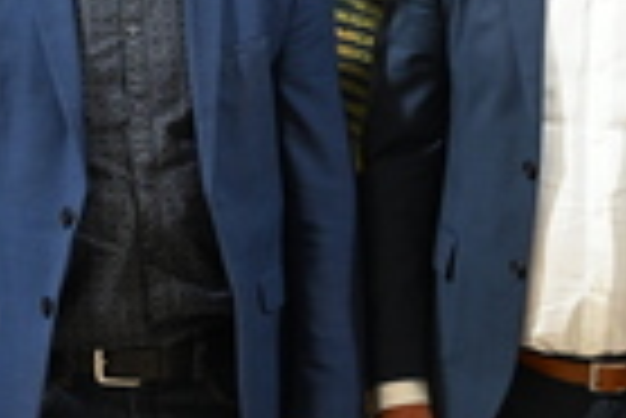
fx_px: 2872
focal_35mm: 165
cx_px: 288
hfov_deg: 12.4
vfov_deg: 8.3
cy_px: 108
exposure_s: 1/125
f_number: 4
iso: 2000
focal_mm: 51
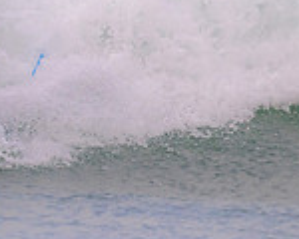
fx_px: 20822
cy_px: -87
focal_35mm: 2353
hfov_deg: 0.8
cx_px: -197
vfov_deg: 0.7
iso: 1800
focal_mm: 650
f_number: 11
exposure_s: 1/1250
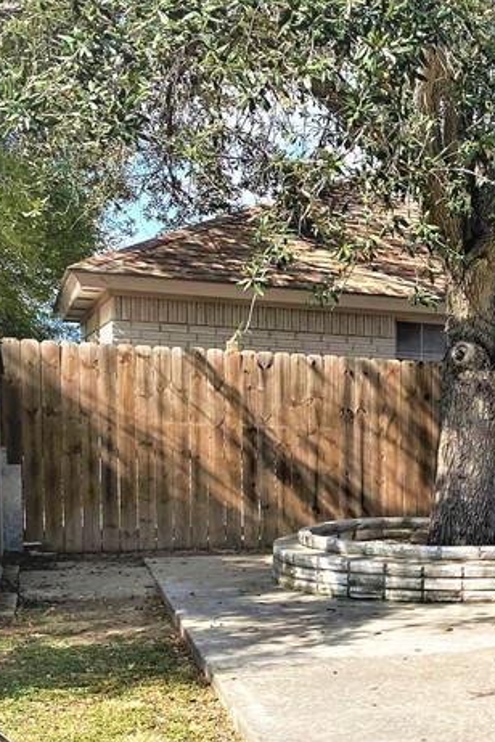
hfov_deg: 19.6
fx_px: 1237
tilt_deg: -6.8
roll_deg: -1.5
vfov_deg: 32.8
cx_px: 749
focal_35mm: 60
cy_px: 552
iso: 32
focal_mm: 4.25
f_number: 1.8
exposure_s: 1/2410
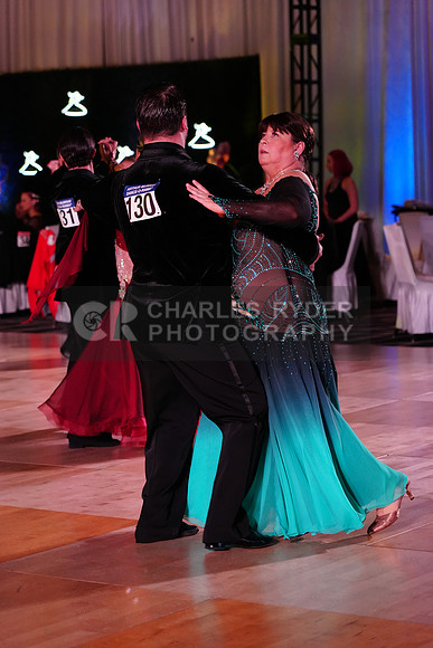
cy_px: 324
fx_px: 1803
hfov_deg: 13.7
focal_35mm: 100
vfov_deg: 20.4
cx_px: 216
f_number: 4
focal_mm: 100
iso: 3200
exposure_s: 1/500
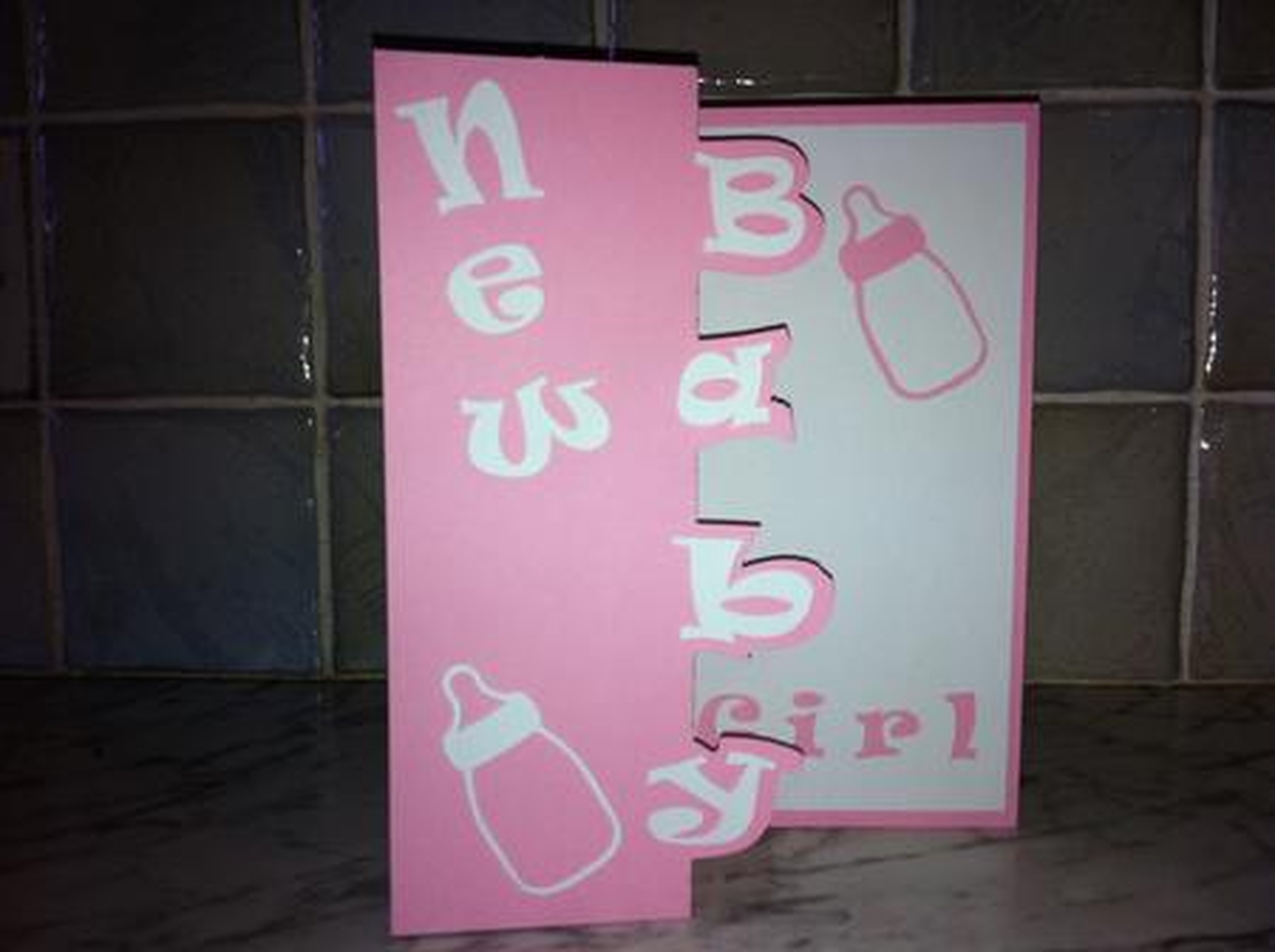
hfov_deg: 52.7
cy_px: 476
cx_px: 638
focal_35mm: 35
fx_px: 1287
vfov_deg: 40.6
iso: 80
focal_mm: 3.85
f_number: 2.8
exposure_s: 1/89
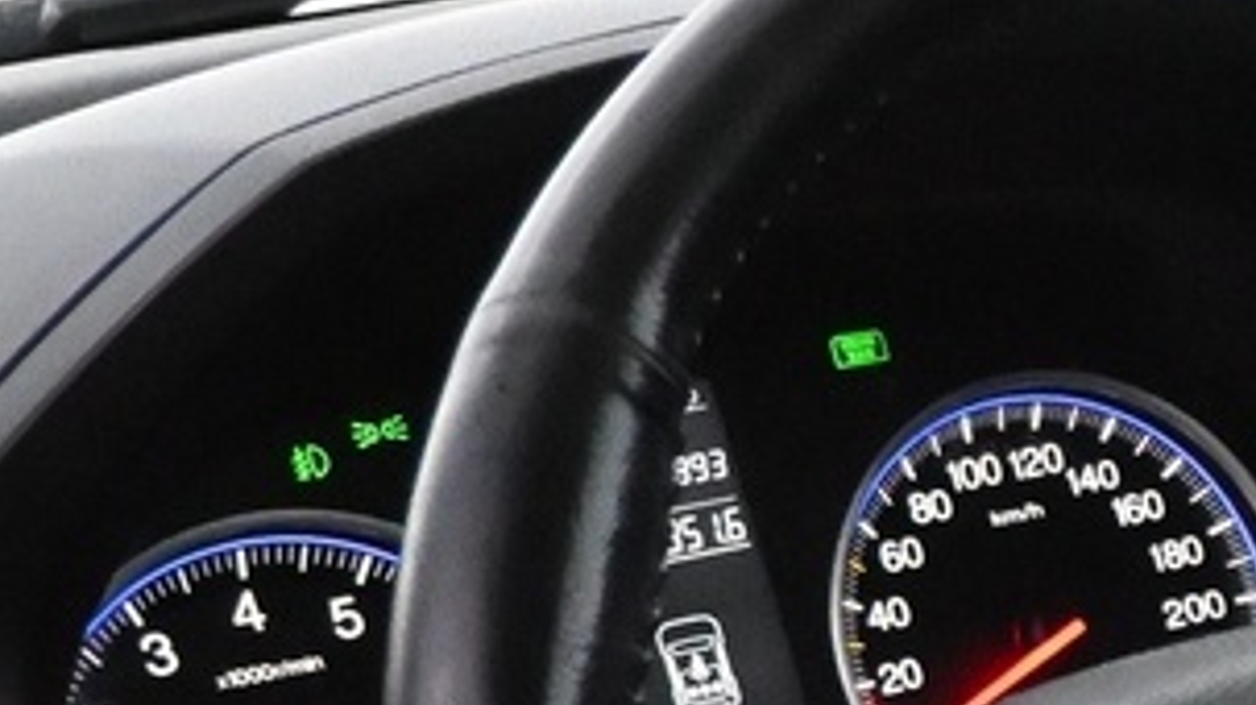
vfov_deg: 8.3
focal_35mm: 143
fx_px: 4753
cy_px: 1045
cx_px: 2359
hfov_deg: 13.3
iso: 5600
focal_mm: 17
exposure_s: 1/60
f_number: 3.5
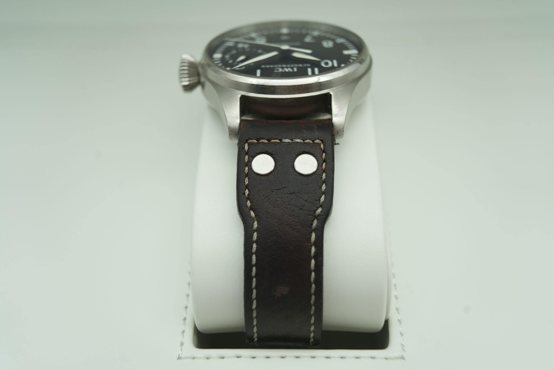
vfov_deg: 37.9
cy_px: 185
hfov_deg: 54.4
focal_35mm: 35
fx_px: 539
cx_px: 277
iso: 400
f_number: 5
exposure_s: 1/250
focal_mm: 35
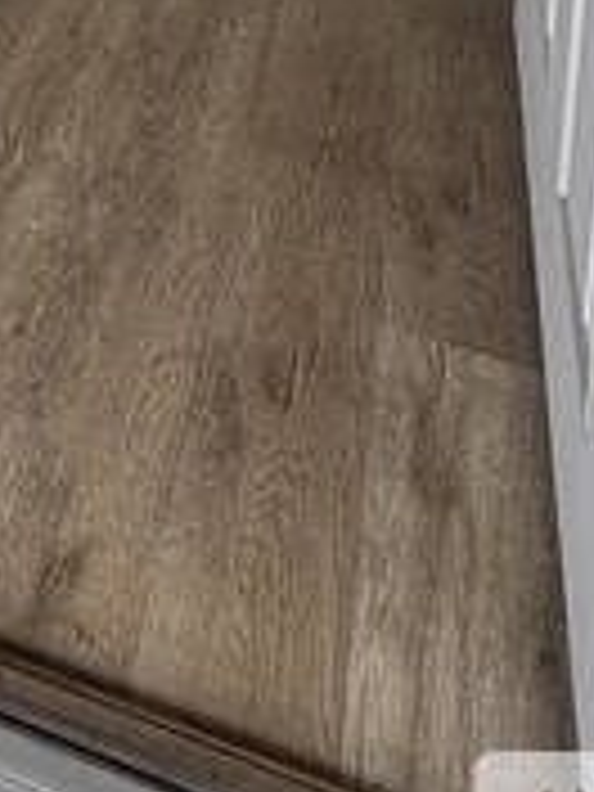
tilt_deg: -15.4
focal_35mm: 53
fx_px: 1213
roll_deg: +2.7
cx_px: 76
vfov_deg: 23.2
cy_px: -569
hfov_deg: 26.7
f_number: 2.2
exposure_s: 1/121
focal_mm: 2.22
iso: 50
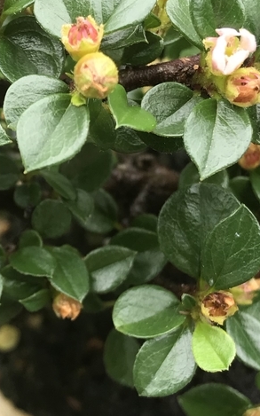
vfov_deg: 27.1
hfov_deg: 17.0
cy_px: 223
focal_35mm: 76
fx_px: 862
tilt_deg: -53.4
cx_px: 49
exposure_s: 1/250
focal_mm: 3.99
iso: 20
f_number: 1.8
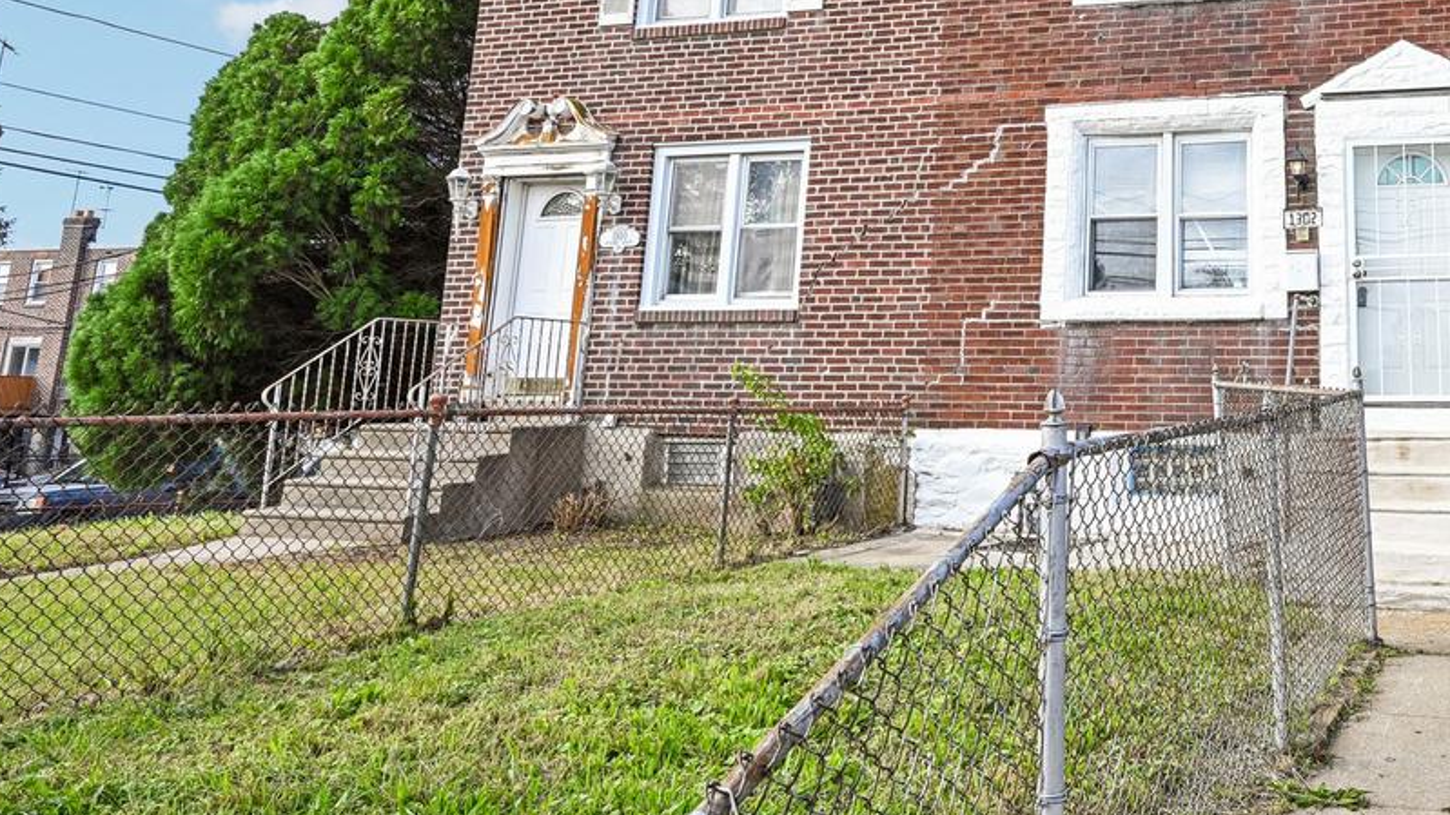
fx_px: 1307
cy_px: 156
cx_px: 1250
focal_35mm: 34
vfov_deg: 33.6
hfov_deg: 52.4
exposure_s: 1/640
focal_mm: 18
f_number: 8
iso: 800
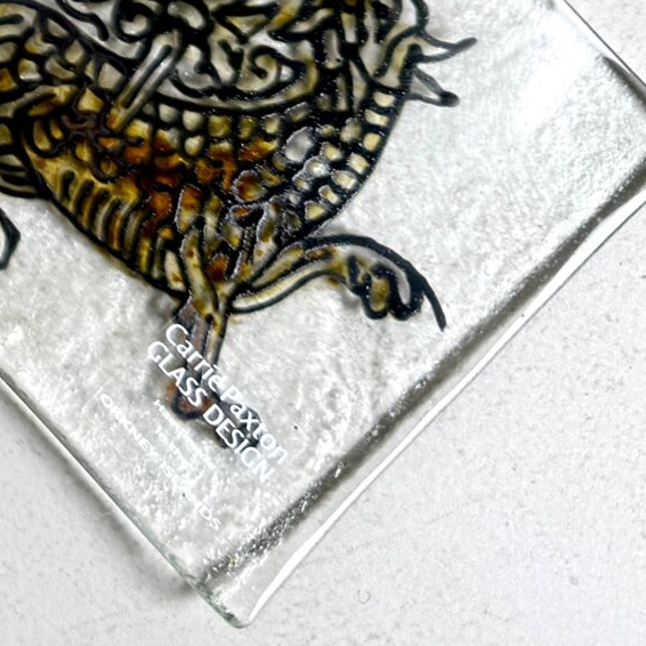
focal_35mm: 96
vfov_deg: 16.2
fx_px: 2027
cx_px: -663
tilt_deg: -85.8
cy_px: -388
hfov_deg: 14.7
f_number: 1.78
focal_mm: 6.76
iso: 64
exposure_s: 1/177
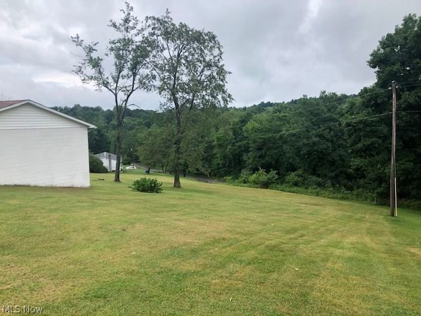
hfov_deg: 63.4
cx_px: 210
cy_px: 158
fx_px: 341
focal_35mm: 28
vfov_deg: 49.7
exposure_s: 1/727
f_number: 1.8
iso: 20
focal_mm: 3.99
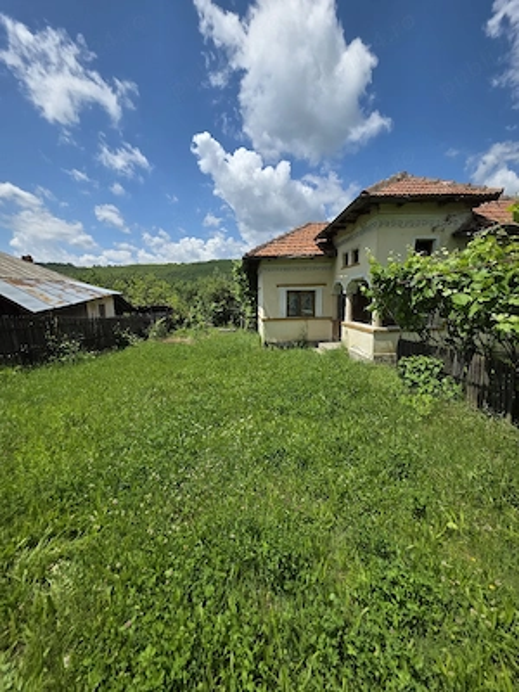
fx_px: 260
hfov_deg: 89.9
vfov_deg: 106.2
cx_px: 260
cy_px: 346
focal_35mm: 13
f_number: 1.9
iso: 40
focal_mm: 2.2
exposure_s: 1/3333
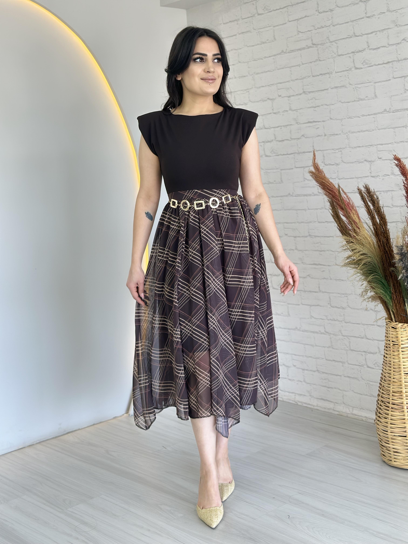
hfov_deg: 30.3
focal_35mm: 48
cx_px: 204
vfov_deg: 39.7
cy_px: 272
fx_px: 754
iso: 80
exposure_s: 1/100
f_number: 1.78
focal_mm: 6.86
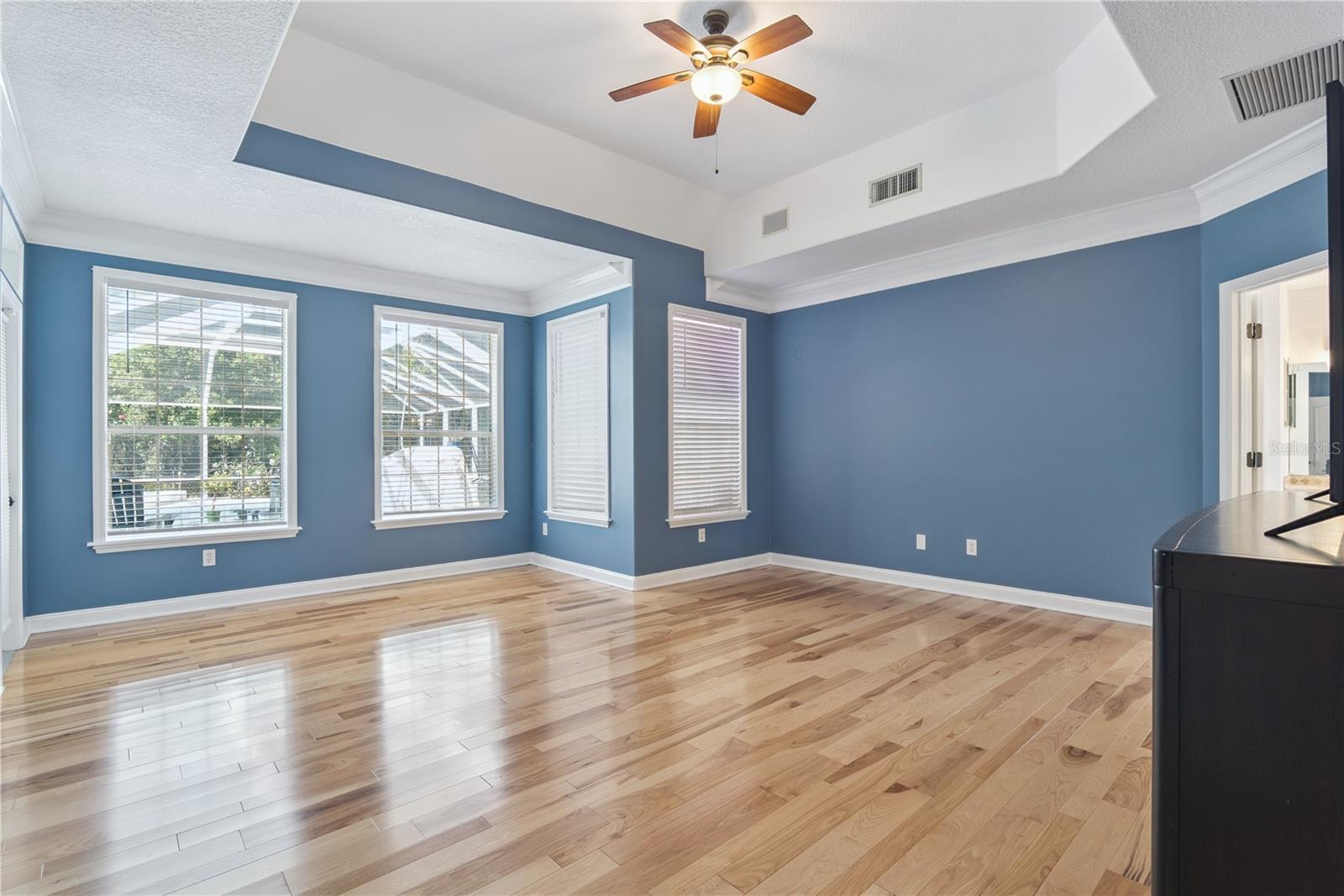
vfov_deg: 73.7
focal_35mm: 16
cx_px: 672
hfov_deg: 96.7
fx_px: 597
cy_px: 448
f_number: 9
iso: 800
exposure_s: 1/25
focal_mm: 16
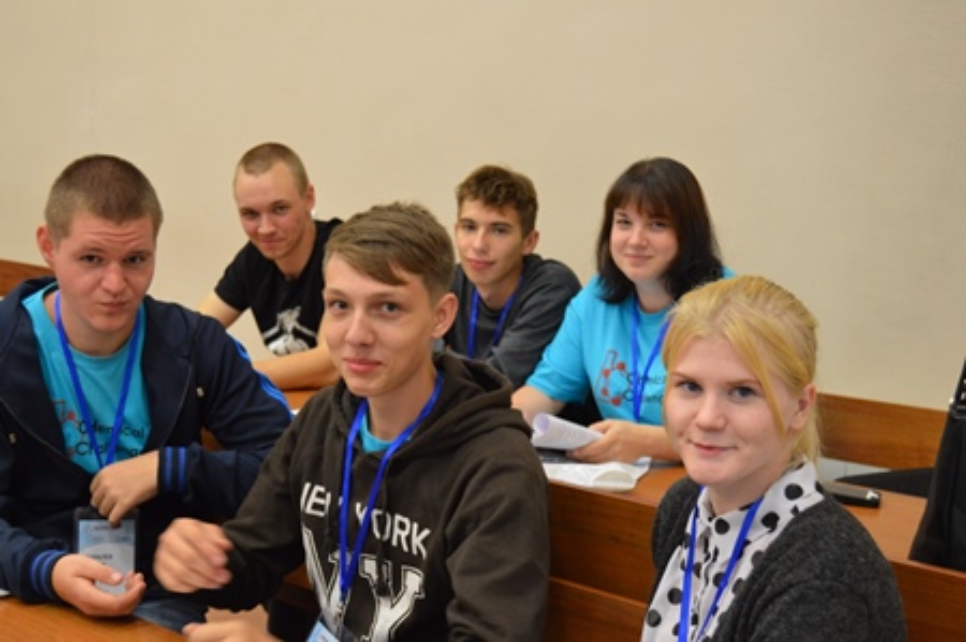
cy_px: 321
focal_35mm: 48
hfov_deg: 41.2
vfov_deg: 28.0
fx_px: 1287
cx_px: 483
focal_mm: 32
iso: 1250
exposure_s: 1/60
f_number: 4.5
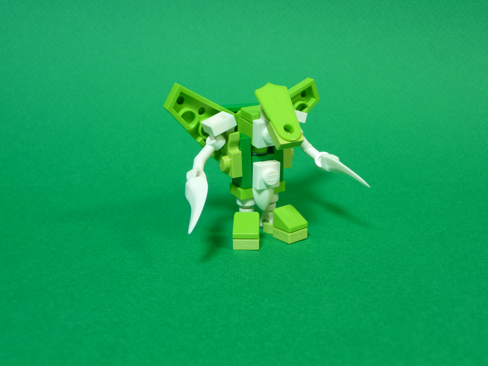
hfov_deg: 46.8
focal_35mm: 40
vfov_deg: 36.0
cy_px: 183
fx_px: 564
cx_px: 244
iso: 200
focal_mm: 6.7
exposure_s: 1/30
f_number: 3.9
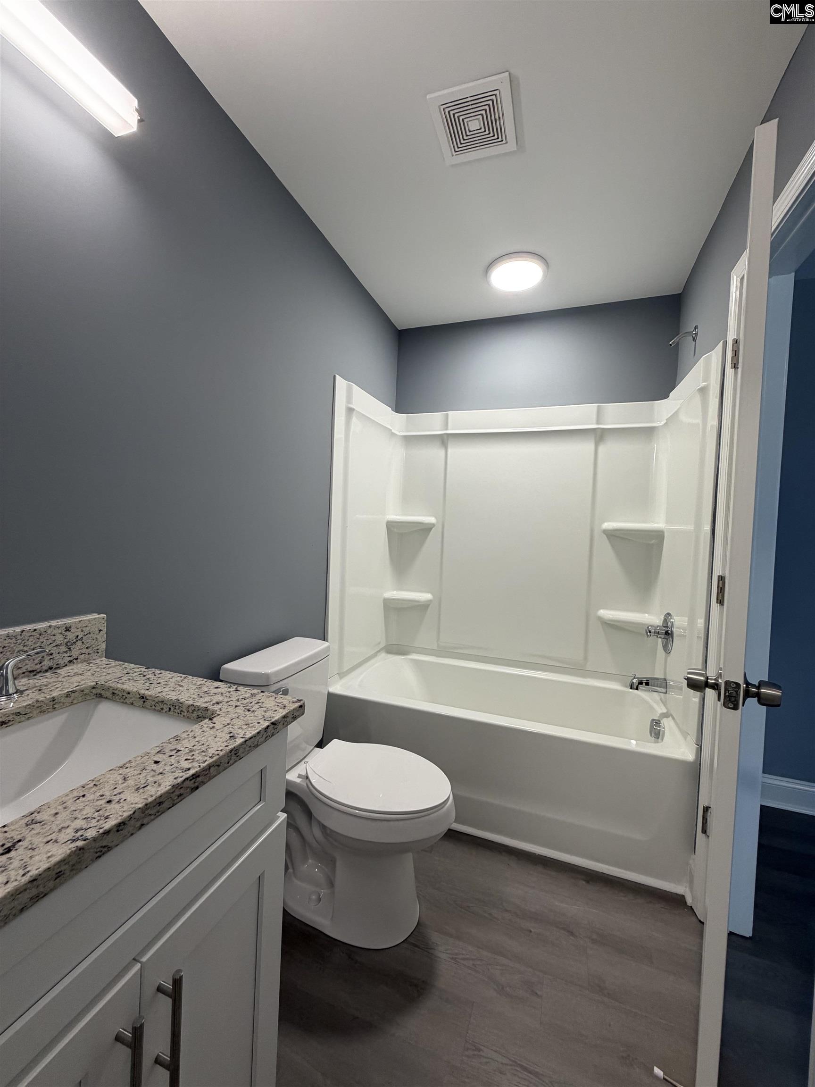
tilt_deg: -1.7
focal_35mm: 14
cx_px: 408
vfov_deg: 102.1
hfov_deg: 85.7
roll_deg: -1.9
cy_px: 544
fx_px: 439
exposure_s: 1/120
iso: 125
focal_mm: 2.22
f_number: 2.2
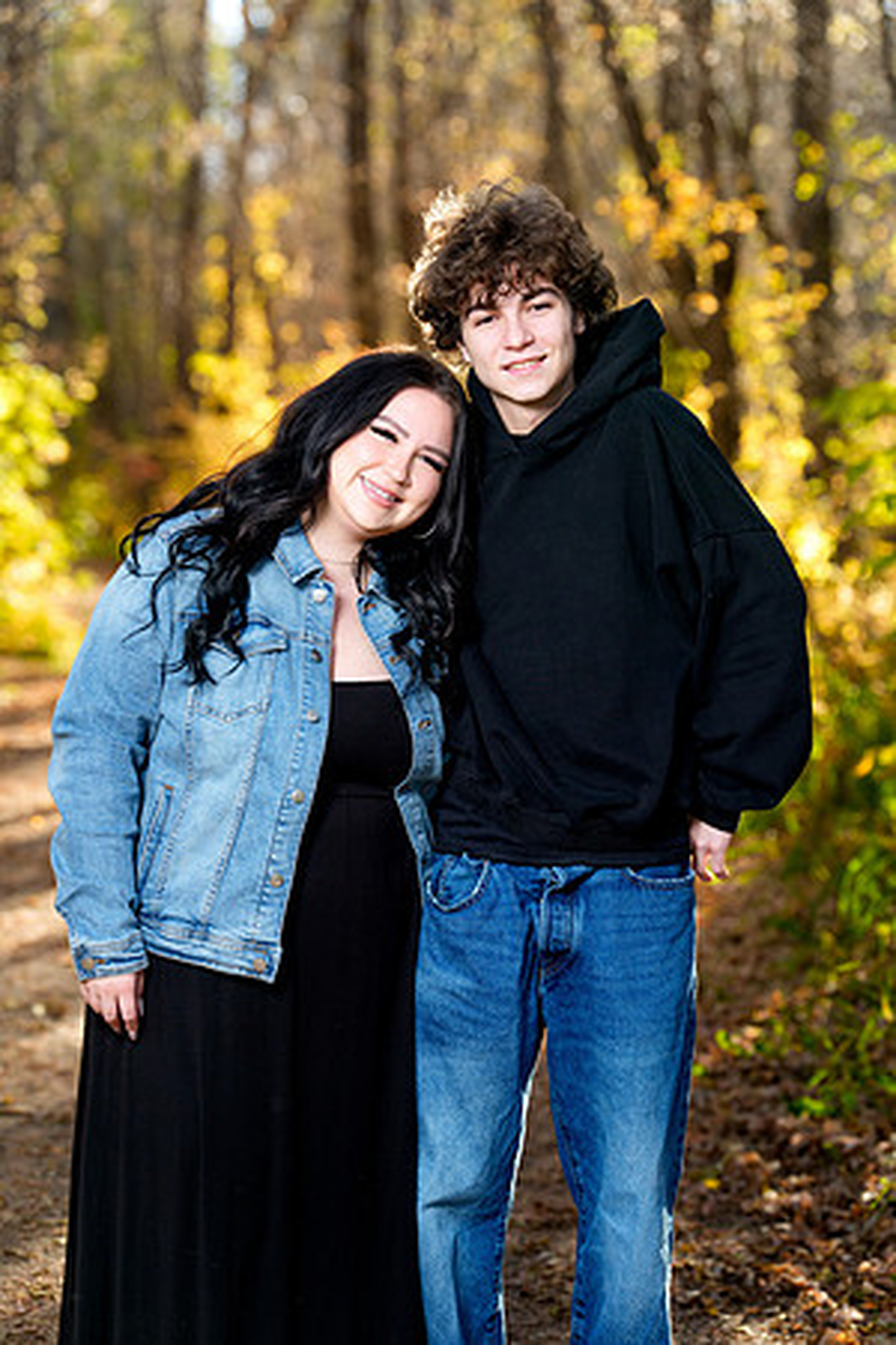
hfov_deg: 15.7
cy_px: 672
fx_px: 3248
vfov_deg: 23.4
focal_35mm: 87
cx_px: 448
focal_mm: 87
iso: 400
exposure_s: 1/160
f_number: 3.2
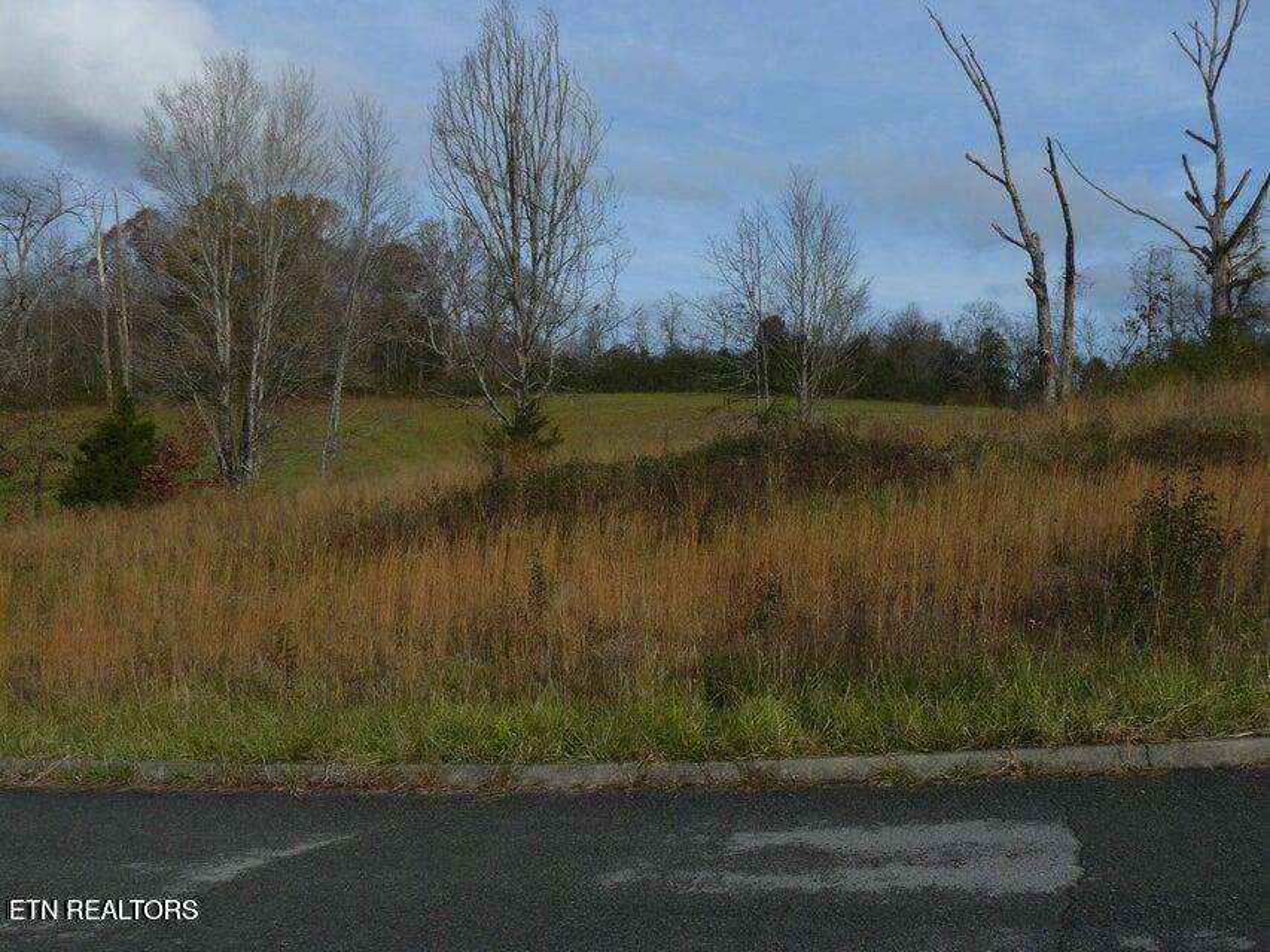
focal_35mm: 36
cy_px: 476
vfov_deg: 39.7
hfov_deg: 51.3
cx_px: 635
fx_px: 1321
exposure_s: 1/400
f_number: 6.3
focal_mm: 6
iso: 100
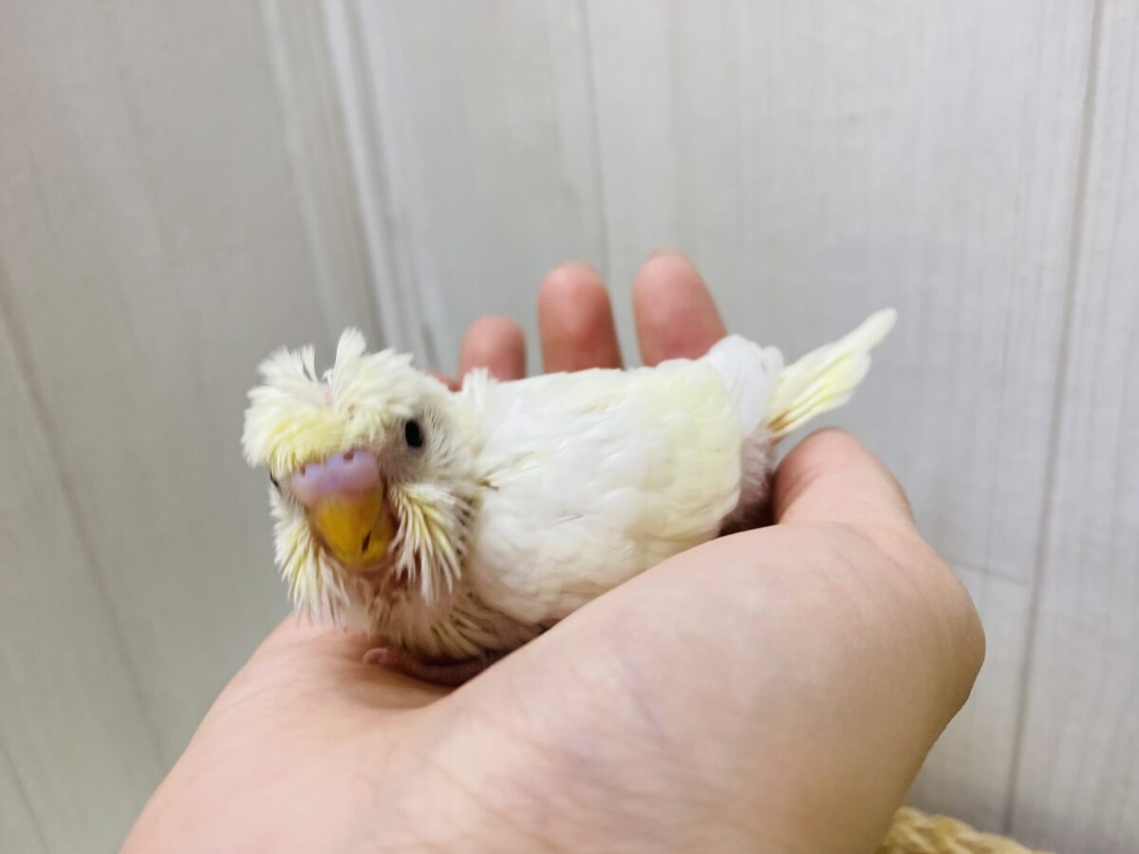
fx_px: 823
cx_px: 570
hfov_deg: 69.4
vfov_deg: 54.9
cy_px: 427
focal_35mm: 25
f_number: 1.8
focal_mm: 4.25
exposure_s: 1/100
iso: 100
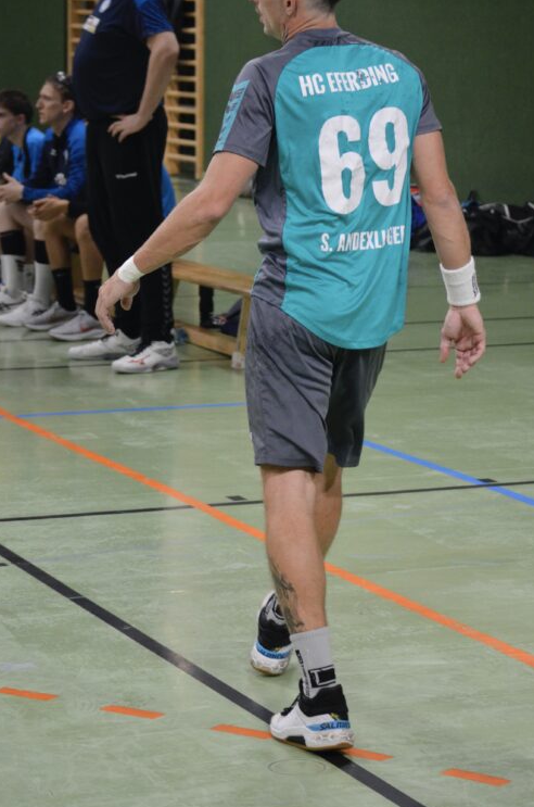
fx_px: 2541
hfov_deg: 12.0
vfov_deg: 18.0
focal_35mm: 114
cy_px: 293
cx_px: 344
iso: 1600
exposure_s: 1/250
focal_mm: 55
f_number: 4
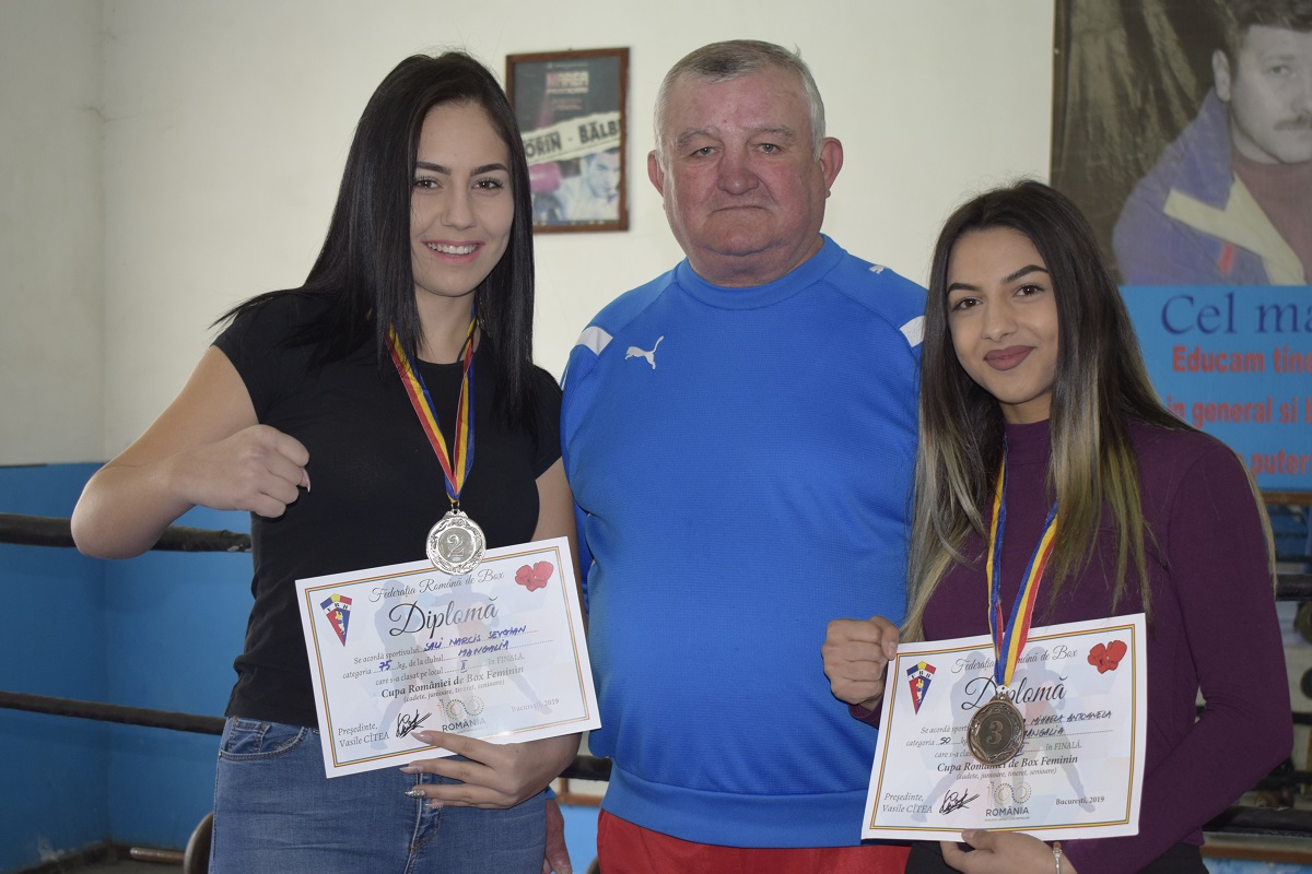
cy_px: 437
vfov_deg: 23.8
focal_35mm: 57
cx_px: 656
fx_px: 2077
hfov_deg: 35.1
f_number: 4.8
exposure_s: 1/80
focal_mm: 38
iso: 800
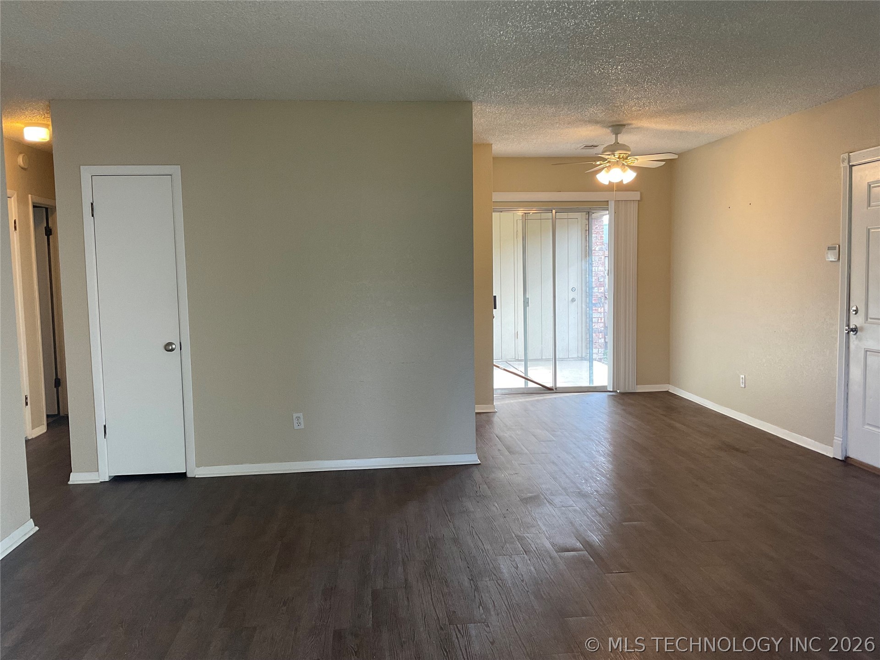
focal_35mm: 29
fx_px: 737
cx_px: 440
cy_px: 330
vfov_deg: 48.2
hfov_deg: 61.7
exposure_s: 1/63
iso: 64
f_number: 1.8
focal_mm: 3
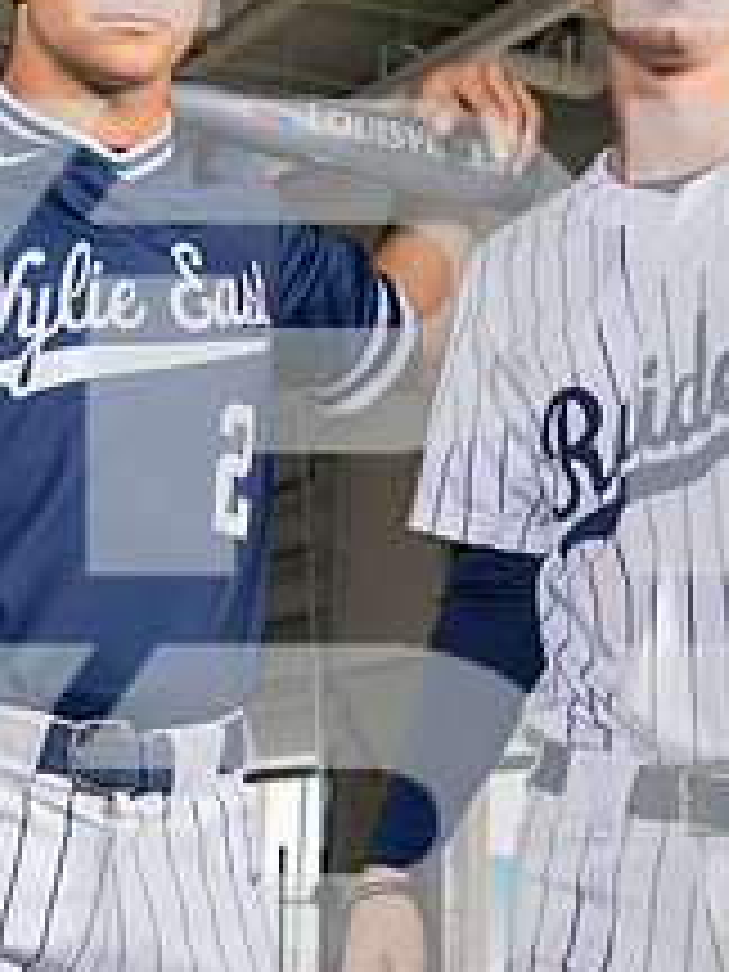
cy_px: 340
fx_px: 2471
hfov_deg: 16.4
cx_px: 0
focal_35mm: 88
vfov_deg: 22.2
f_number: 5.6
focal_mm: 34
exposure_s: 1/200
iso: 200
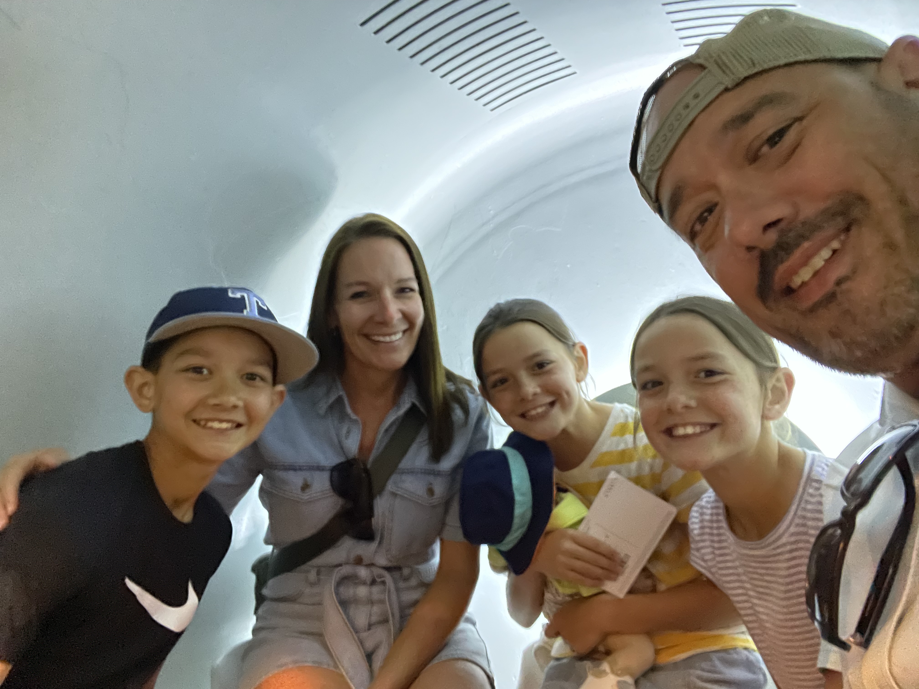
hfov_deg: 73.9
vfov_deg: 58.9
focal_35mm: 23
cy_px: 344
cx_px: 460
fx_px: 611
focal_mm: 2.71
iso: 1600
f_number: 2.2
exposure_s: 1/15
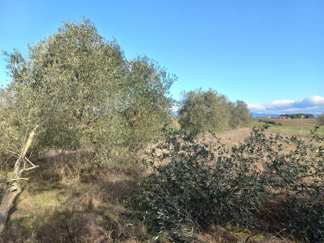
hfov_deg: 69.4
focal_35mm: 25
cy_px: 122
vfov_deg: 54.9
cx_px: 162
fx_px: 234
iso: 25
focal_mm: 4.6
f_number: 1.8
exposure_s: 1/383
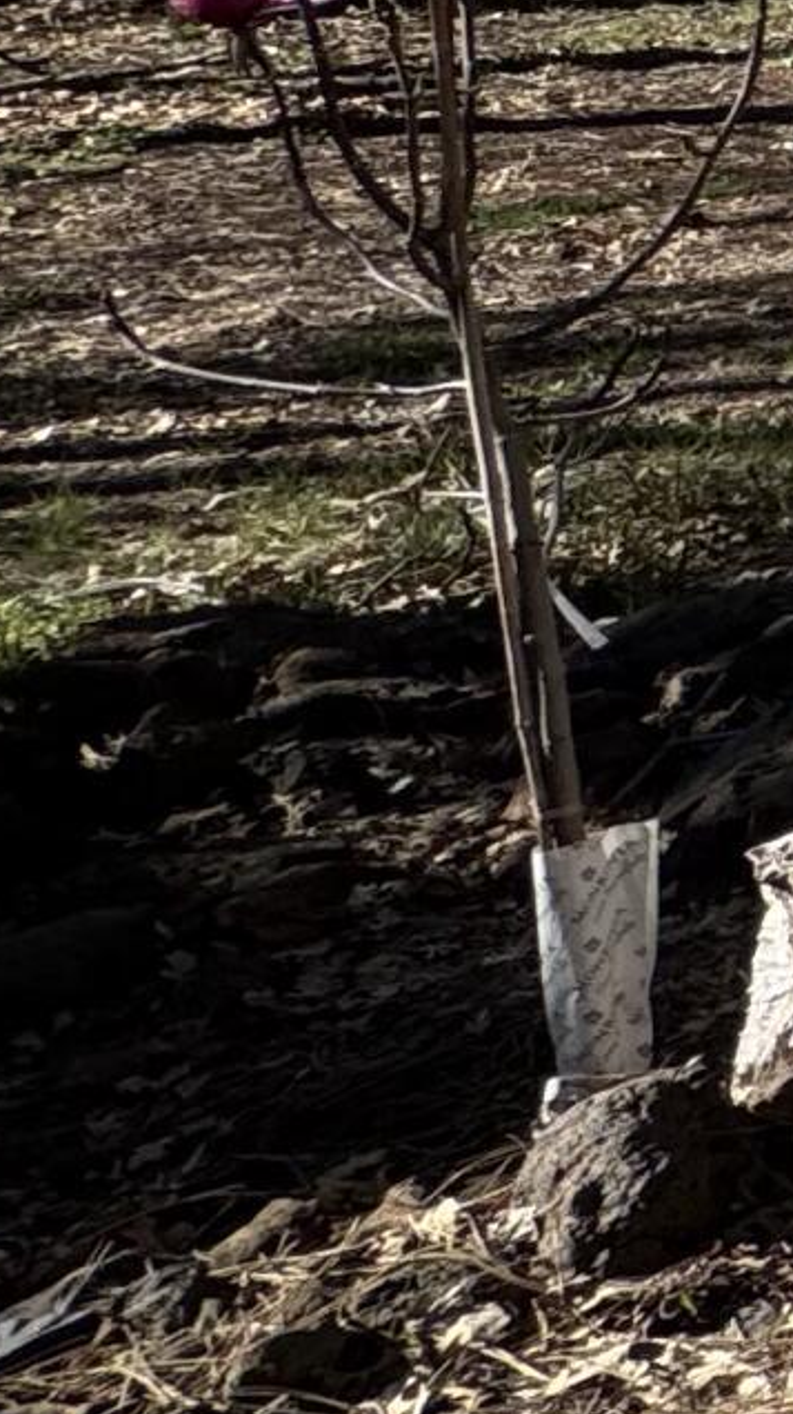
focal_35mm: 72
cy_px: -251
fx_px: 2696
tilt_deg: -4.4
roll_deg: -0.9
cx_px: 3230
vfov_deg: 26.4
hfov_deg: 8.0
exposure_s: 1/956
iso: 40
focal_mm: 2.22
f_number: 2.2
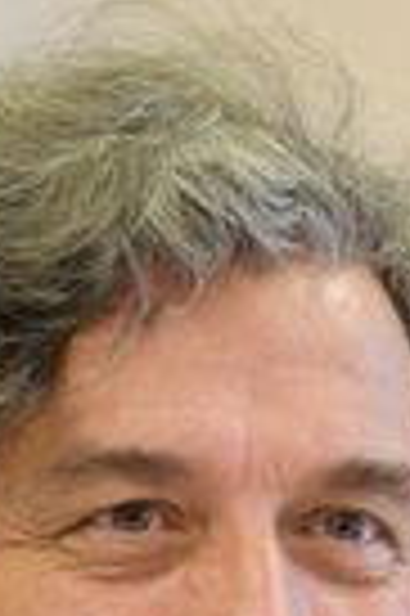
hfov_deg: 4.0
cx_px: 266
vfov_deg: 5.9
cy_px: 931
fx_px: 5874
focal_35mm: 343
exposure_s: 1/250
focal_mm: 92
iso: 1600
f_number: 4
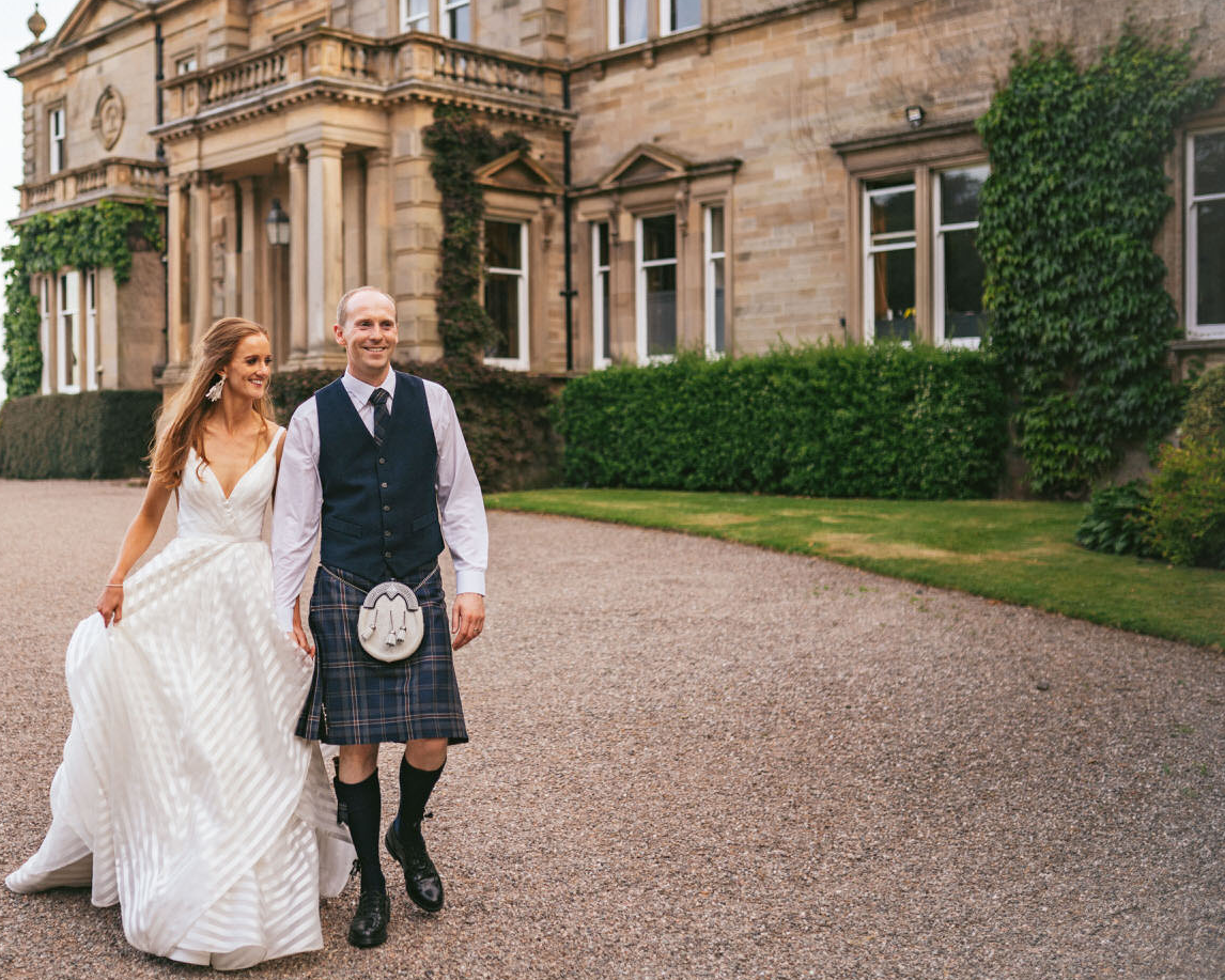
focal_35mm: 43
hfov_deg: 42.4
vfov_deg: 34.9
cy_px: 451
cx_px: 429
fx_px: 1559
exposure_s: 1/500
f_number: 1.8
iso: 100
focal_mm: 35
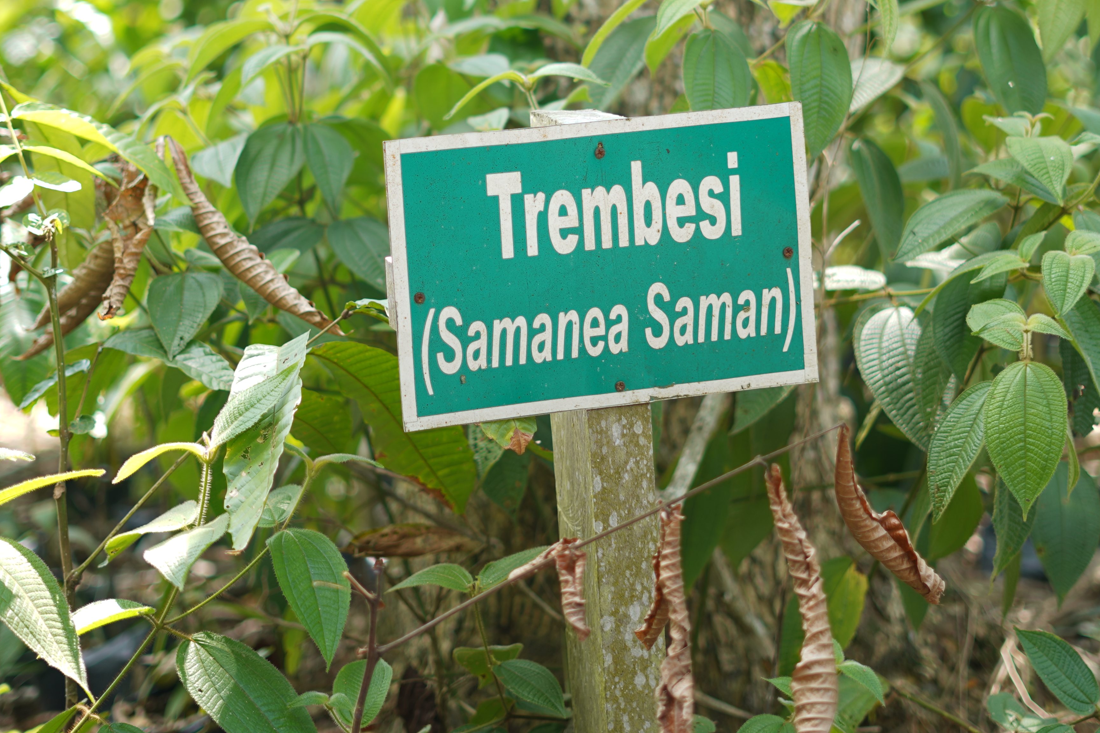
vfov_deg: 15.6
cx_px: 574
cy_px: 138
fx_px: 2658
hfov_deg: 23.4
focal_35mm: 87
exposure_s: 1/125
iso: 50
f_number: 1.8
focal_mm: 50
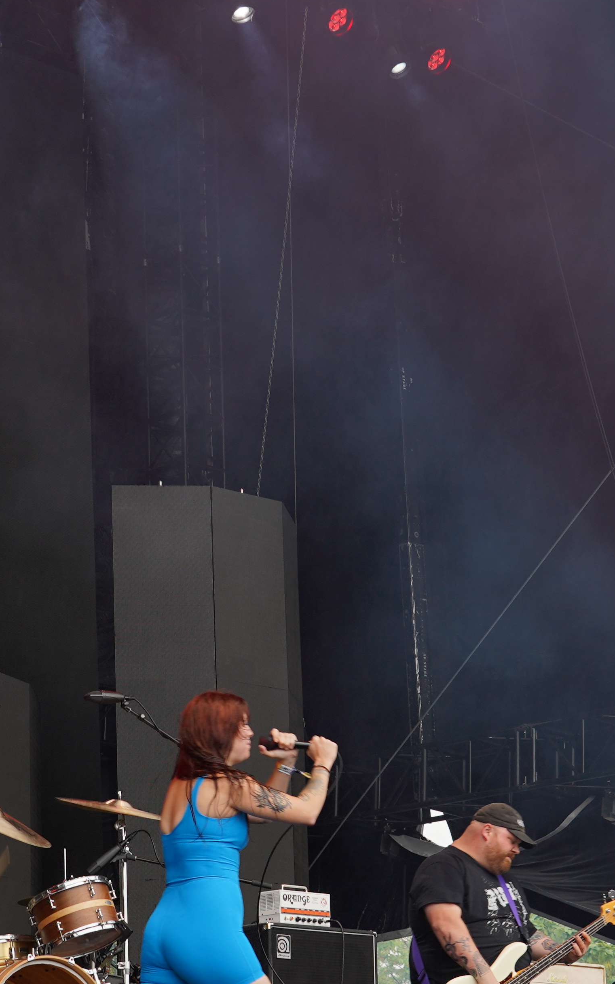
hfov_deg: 12.7
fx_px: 2762
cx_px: 313
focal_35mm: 103
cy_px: 552
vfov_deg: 20.2
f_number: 5.6
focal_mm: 41
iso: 100
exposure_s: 1/100
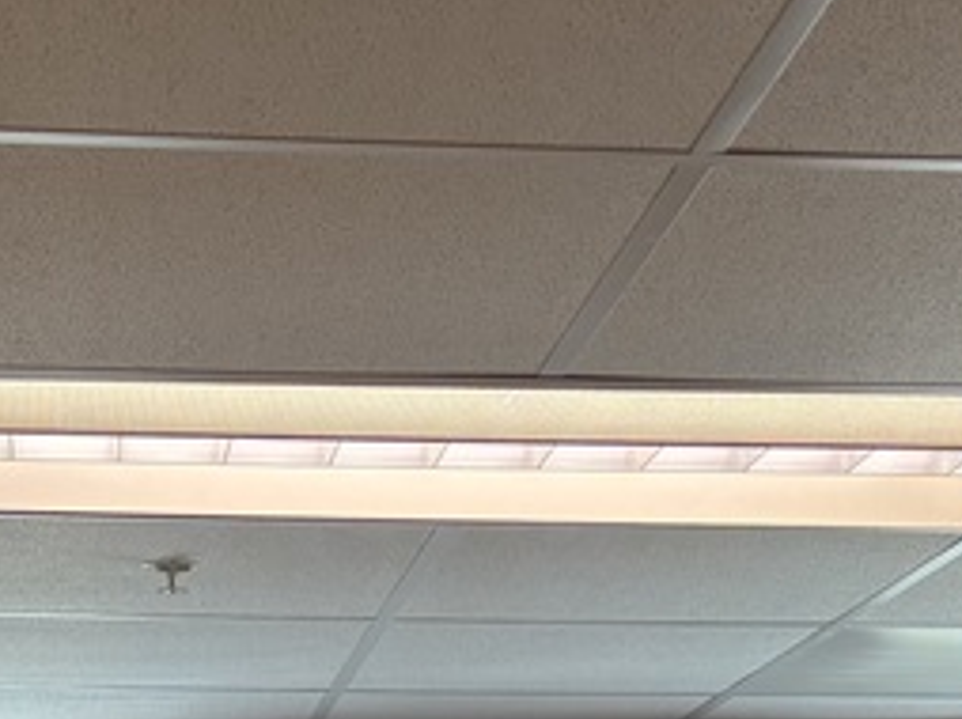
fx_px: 2915
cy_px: 1389
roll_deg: +0.2
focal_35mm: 105
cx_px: 292
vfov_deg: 12.5
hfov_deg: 18.7
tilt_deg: -4.6
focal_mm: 5.96
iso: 125
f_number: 1.6
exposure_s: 1/178
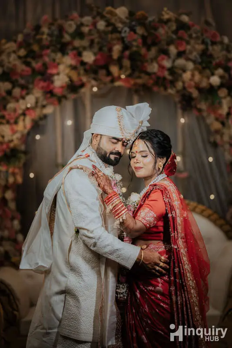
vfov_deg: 23.9
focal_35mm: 85
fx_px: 822
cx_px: 116
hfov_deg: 16.1
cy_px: 174
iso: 125
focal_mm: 85
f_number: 1.4
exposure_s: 1/320
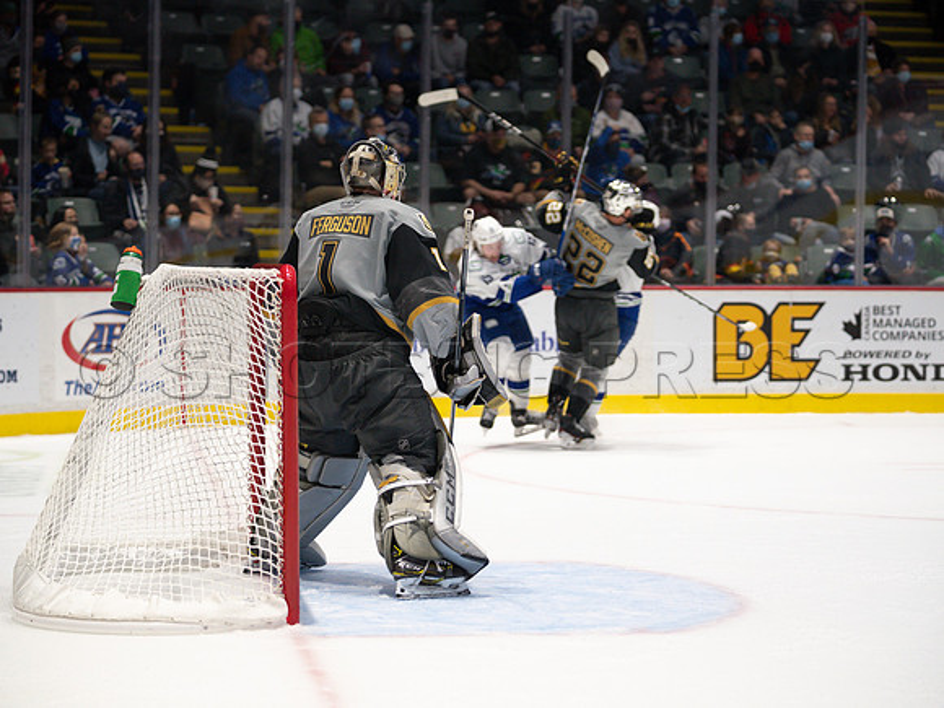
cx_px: 484
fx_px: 2838
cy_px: 354
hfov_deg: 18.9
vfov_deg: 14.2
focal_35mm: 104
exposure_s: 1/1000
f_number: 2.8
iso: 2000
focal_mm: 93
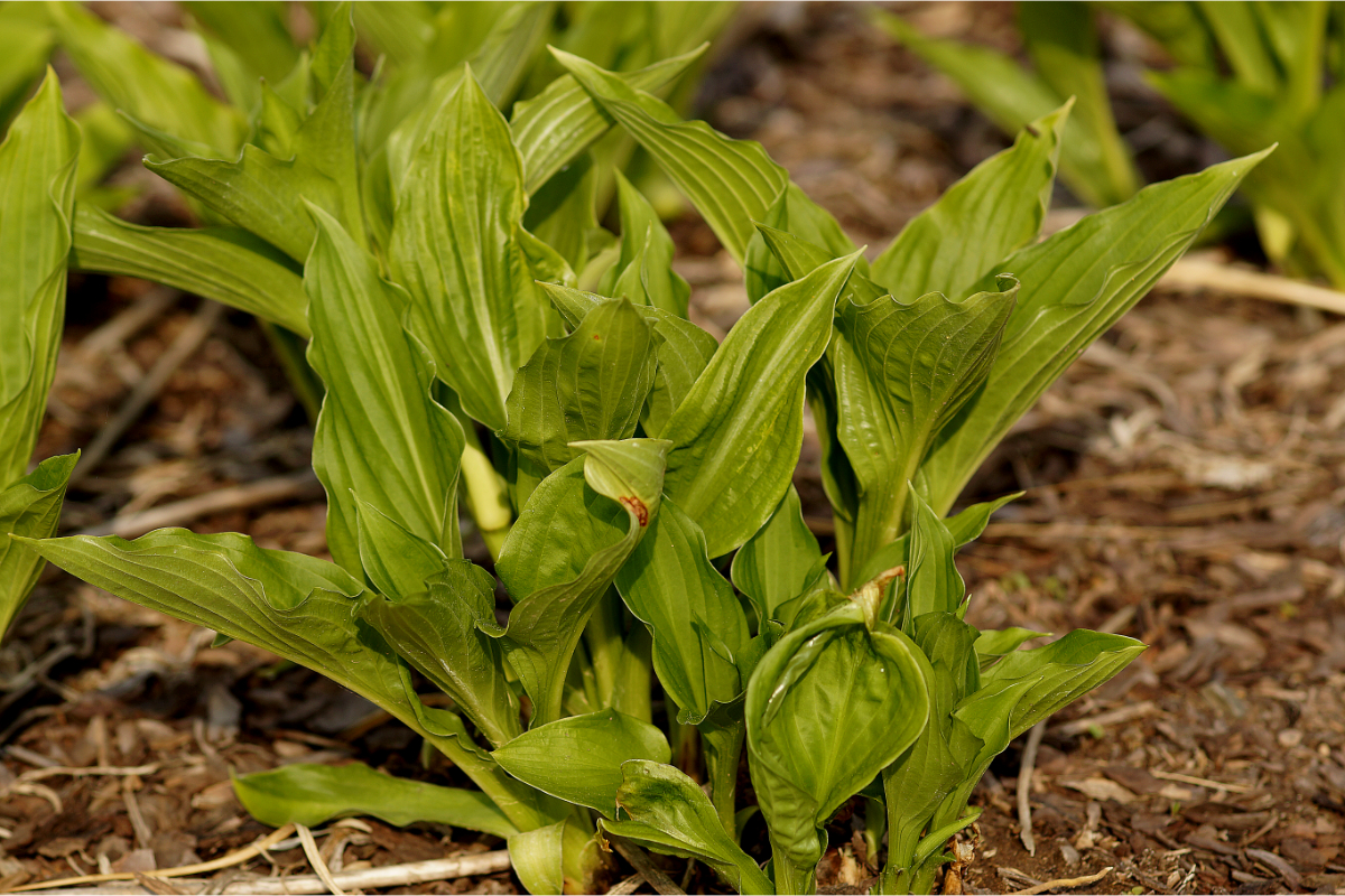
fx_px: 5604
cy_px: 448
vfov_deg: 9.1
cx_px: 672
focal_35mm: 150
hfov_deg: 13.7
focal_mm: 100
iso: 100
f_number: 4
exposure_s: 1/500
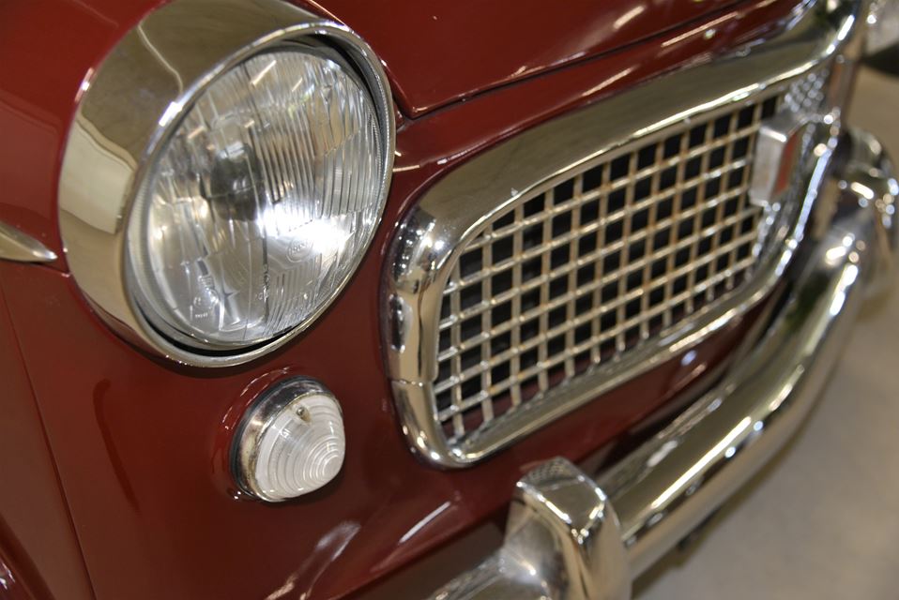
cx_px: 450
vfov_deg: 33.4
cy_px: 300
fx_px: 999
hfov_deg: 48.4
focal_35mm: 40
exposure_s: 1/60
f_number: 4
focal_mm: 40
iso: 800
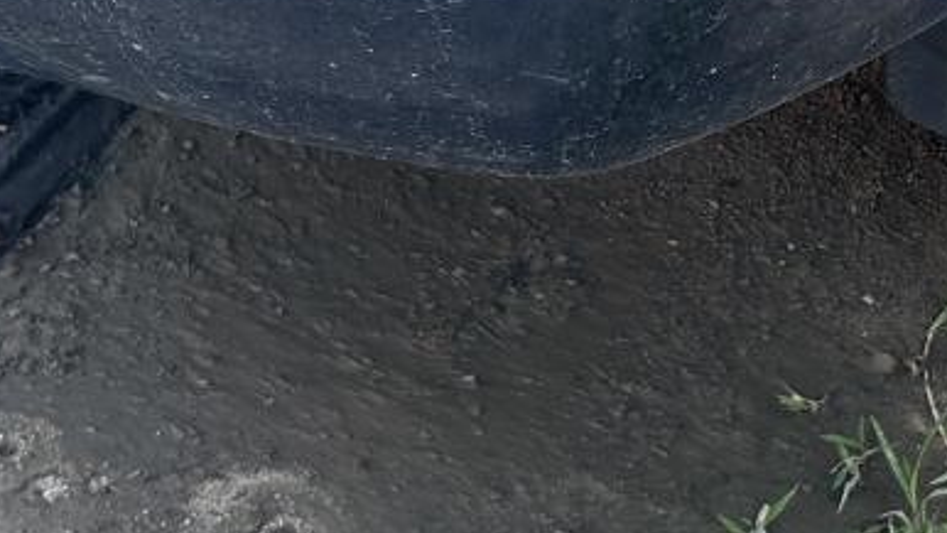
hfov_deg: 22.2
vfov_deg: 12.8
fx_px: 2360
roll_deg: +0.3
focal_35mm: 94
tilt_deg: -33.6
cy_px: 81
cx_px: 844
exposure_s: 1/121
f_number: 1.5
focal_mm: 5.7
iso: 80
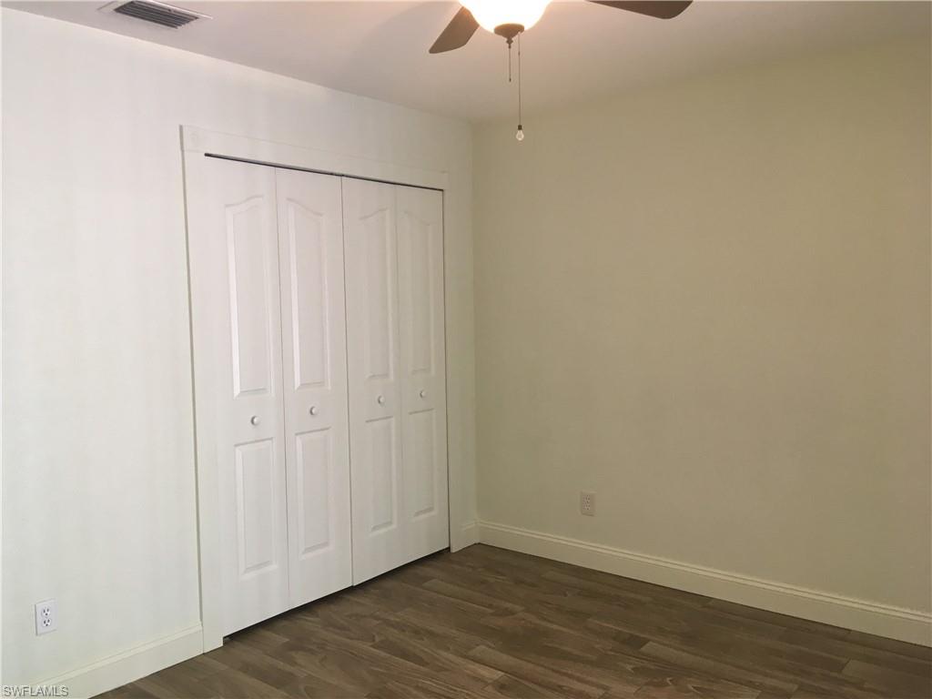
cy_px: 350
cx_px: 466
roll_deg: -0.2
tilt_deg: -2.1
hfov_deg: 61.7
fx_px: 781
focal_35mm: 29
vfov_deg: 48.2
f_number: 2.2
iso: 64
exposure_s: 1/30
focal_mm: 4.15
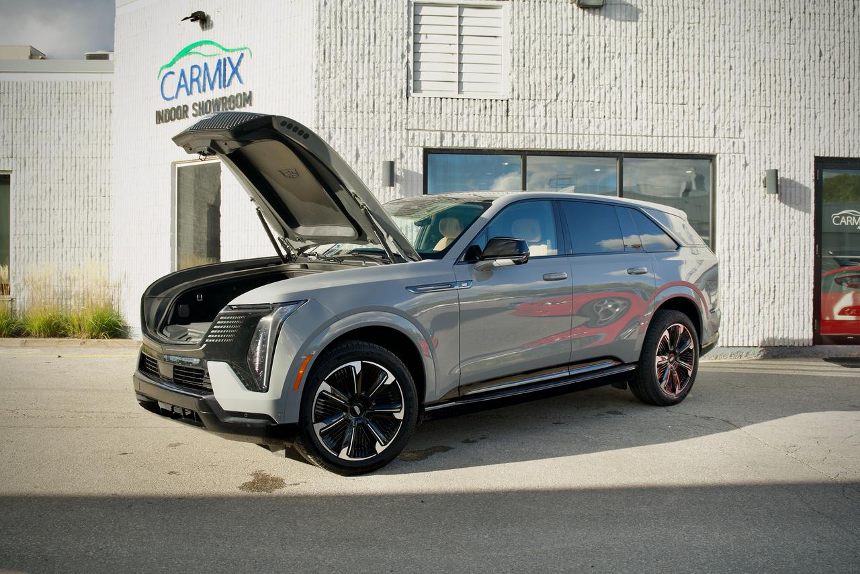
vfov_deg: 36.9
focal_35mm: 36
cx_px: 430
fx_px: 860
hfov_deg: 53.1
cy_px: 287
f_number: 2.8
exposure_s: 1/50
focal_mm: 24
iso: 250
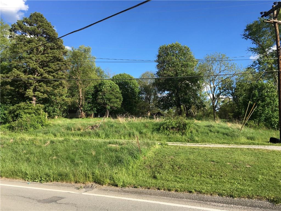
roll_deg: -0.9
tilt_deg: +6.6
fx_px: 235
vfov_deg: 48.2
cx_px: 140
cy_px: 106
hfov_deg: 61.7
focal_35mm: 29
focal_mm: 4.15
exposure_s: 1/785
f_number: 2.2
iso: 25
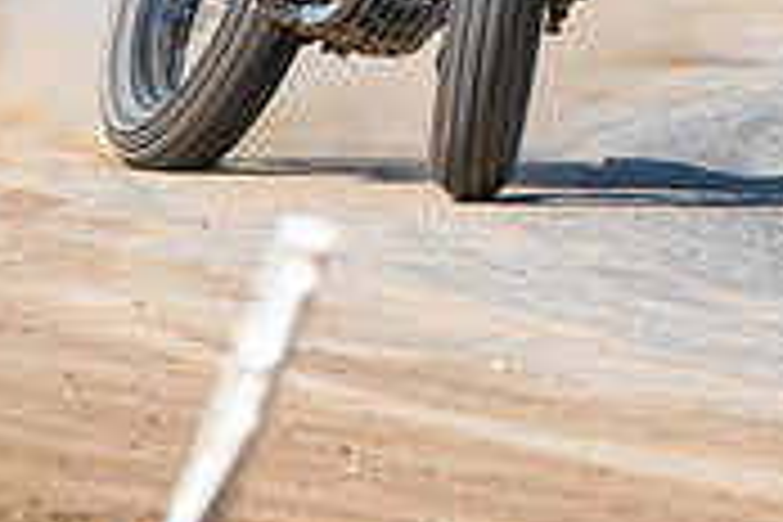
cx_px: 1552
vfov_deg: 1.4
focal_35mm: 990
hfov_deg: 2.1
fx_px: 21531
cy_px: -284
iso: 100
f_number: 8
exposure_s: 1/200
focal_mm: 200
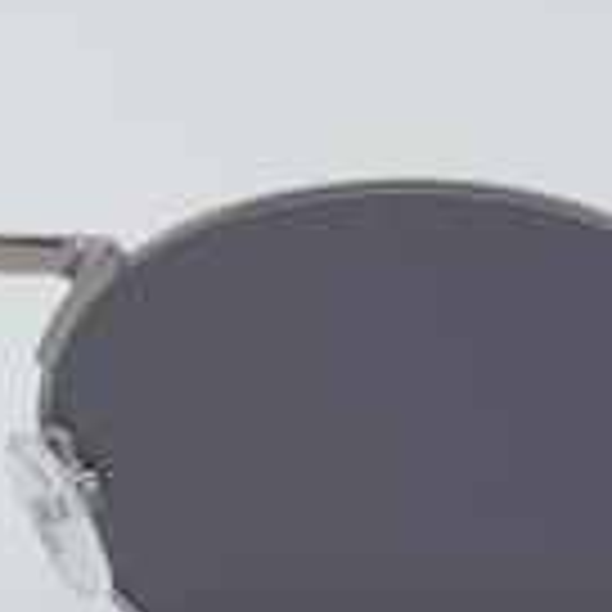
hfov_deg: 8.4
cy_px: 432
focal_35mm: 206
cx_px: -68
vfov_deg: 8.5
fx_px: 4125
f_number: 32
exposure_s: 1/4
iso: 100
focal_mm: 55
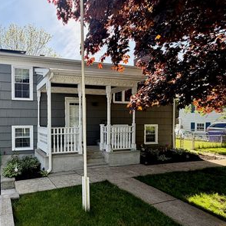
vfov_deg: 71.9
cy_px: 127
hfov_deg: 64.5
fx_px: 155
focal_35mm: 21
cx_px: 39
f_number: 2.2
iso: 50
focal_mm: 2.22
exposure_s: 1/290
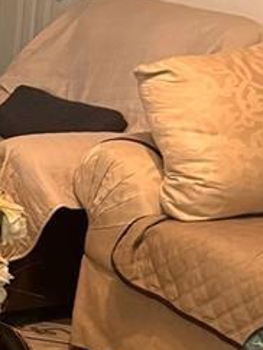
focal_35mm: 119
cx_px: -276
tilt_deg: -12.9
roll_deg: +0.1
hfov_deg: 11.2
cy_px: 145
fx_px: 1203
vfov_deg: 16.5
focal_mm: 6.76
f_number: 1.78
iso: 800
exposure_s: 1/60
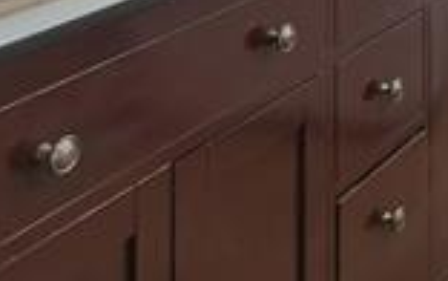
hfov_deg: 17.3
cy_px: -321
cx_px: 933
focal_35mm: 80
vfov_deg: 13.5
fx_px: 978
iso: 640
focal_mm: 12
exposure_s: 2.5
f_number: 9
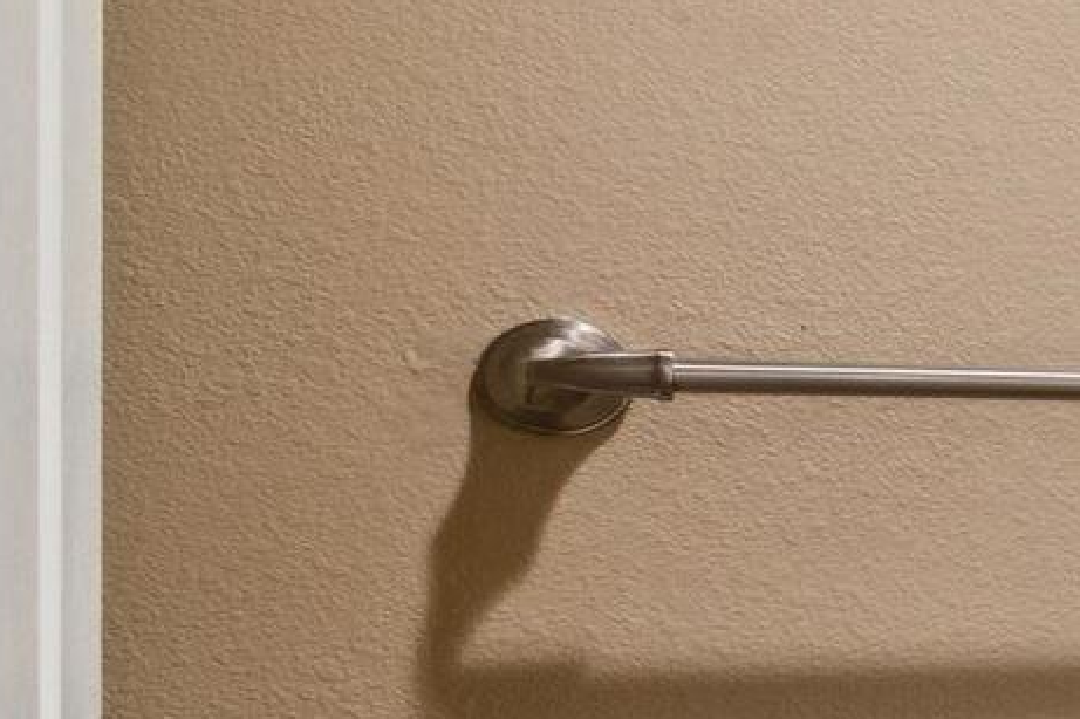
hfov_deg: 10.6
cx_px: 3463
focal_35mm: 105
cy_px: 553
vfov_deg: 12.9
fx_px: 3159
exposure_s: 1/3.33
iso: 400
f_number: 13
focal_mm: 15.8
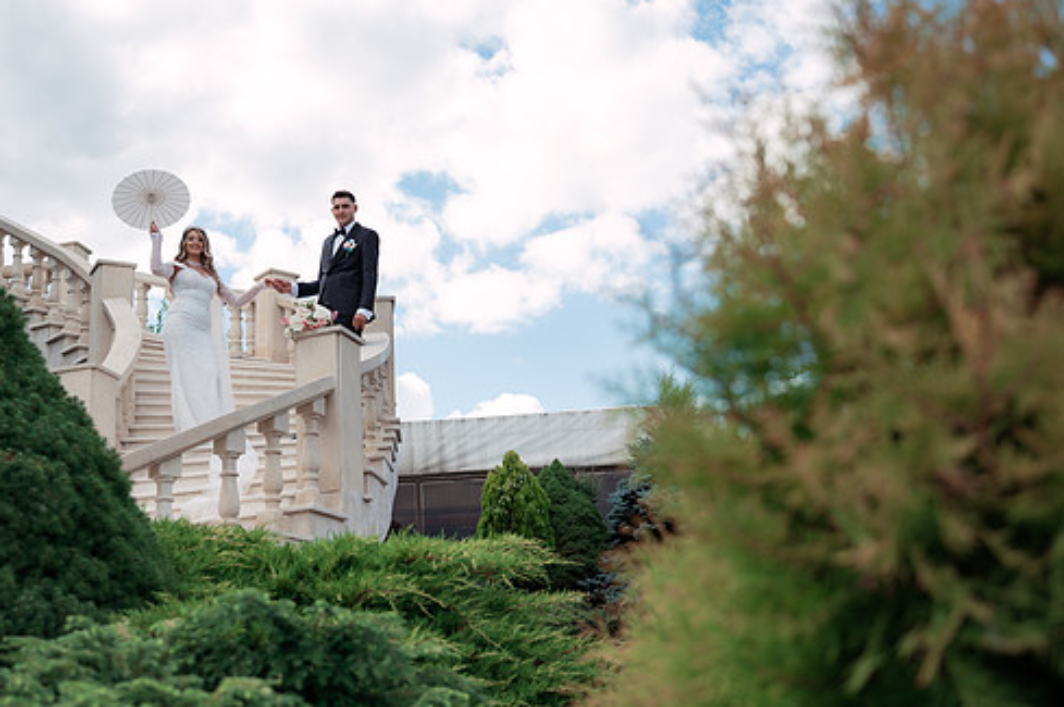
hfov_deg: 44.4
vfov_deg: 30.4
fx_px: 1299
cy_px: 381
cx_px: 458
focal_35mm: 44
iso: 160
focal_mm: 36
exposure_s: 1/1250
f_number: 2.8
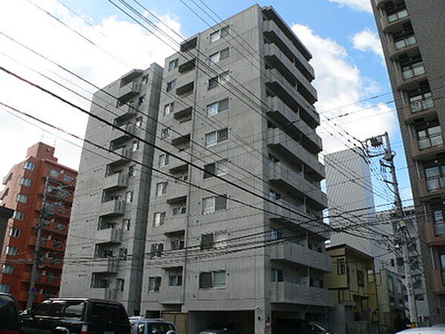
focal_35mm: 36
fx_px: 463
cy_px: 167
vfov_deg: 39.7
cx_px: 222
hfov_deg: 51.4
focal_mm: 6
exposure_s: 1/320
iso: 80
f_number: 4
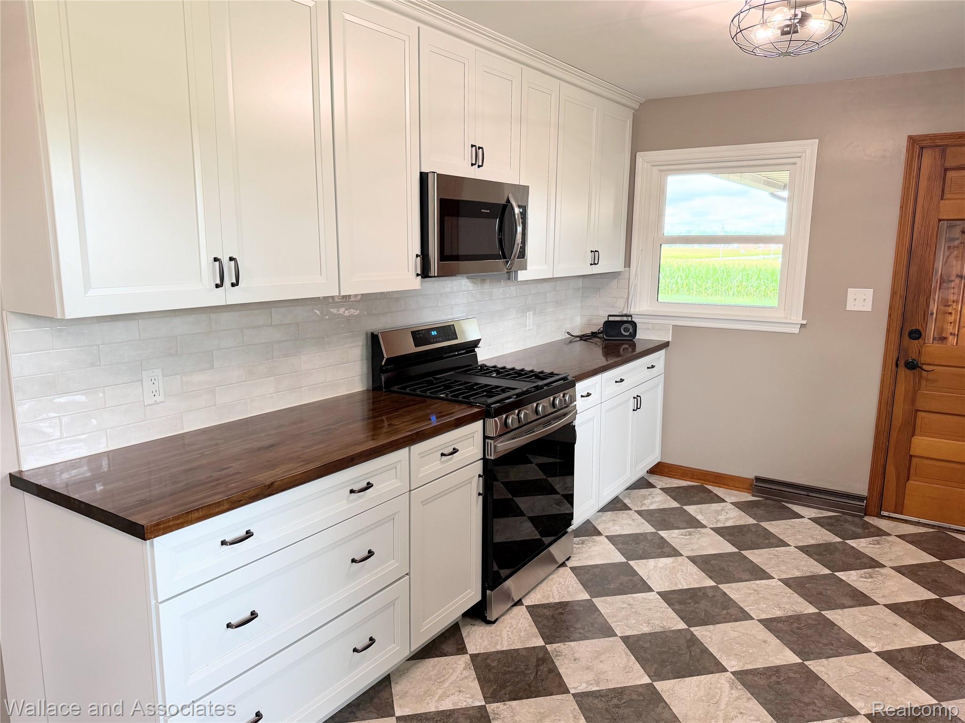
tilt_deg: -9.1
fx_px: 669
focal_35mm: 24
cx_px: 482
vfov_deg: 56.8
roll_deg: -1.3
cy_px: 362
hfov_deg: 71.6
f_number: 1.78
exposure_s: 1/120
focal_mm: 6.76
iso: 200
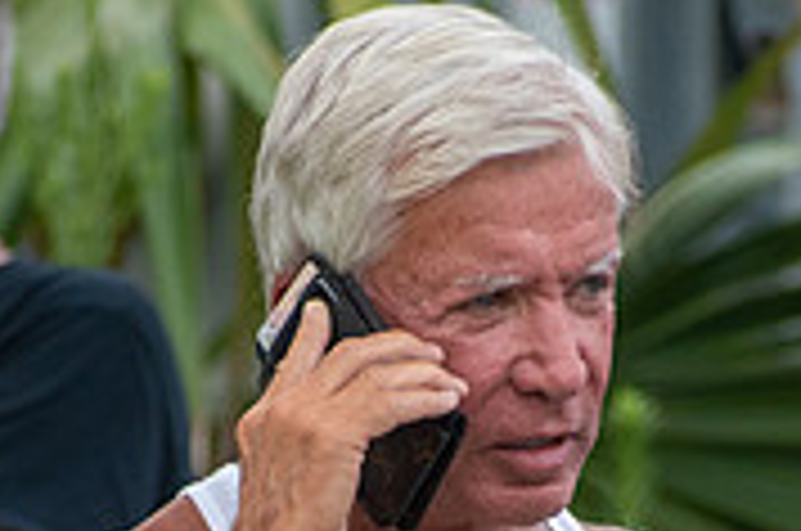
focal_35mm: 1470
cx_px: 428
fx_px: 32649
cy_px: 655
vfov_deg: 0.9
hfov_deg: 1.4
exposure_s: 1/800
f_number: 6.3
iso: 800
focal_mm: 300
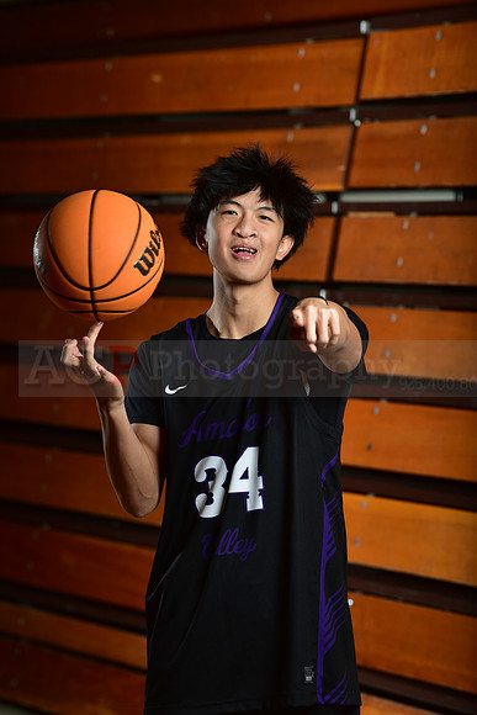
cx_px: 238
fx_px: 3476
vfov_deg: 11.7
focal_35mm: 175
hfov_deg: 7.9
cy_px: 358
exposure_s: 1/250
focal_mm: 175
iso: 250
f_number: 5
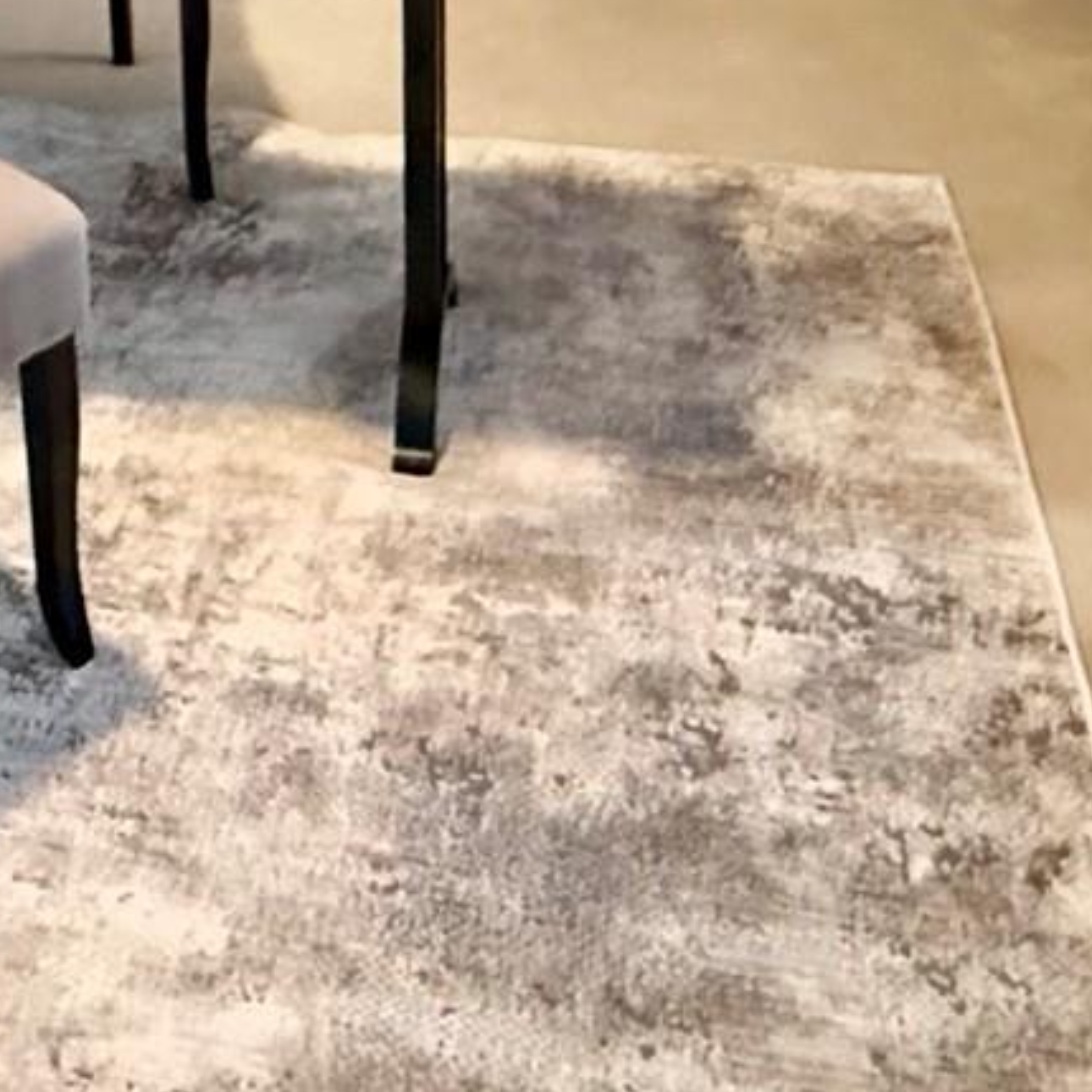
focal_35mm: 59
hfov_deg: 27.9
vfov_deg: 23.8
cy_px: -488
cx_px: 94
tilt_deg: -7.9
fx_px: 2106
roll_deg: +1.8
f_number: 2.2
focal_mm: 2.22
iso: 1600
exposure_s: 1/40
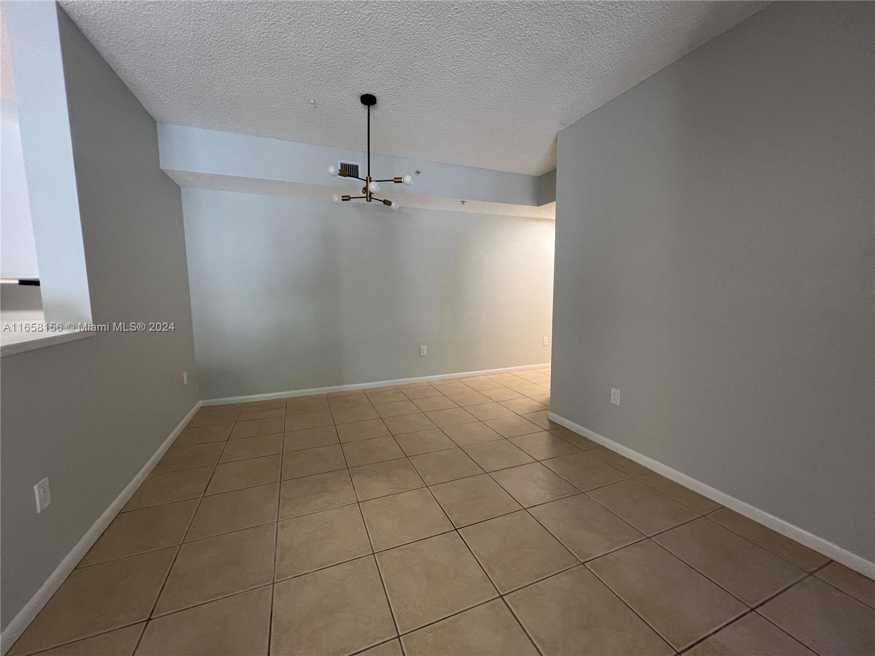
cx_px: 438
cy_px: 328
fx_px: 329
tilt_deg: -6.2
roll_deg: +0.5
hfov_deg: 106.2
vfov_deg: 89.9
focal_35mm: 13
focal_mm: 1.57
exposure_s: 1/60
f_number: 1.8
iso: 125
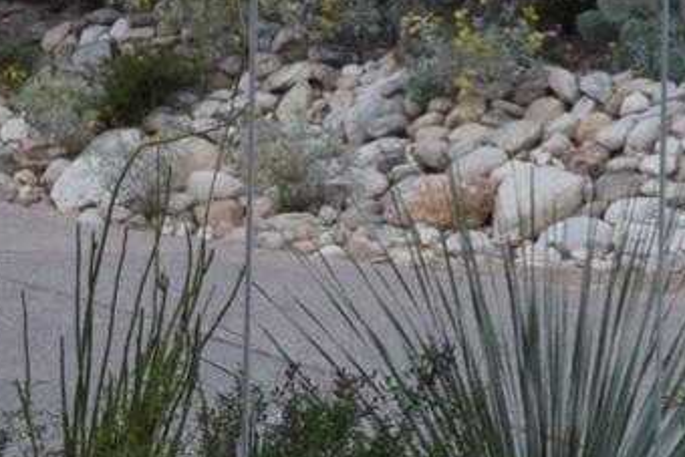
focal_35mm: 230
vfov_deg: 5.9
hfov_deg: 8.9
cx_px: 60
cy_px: -193
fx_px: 4378
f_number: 5.6
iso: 400
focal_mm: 24
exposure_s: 1/125
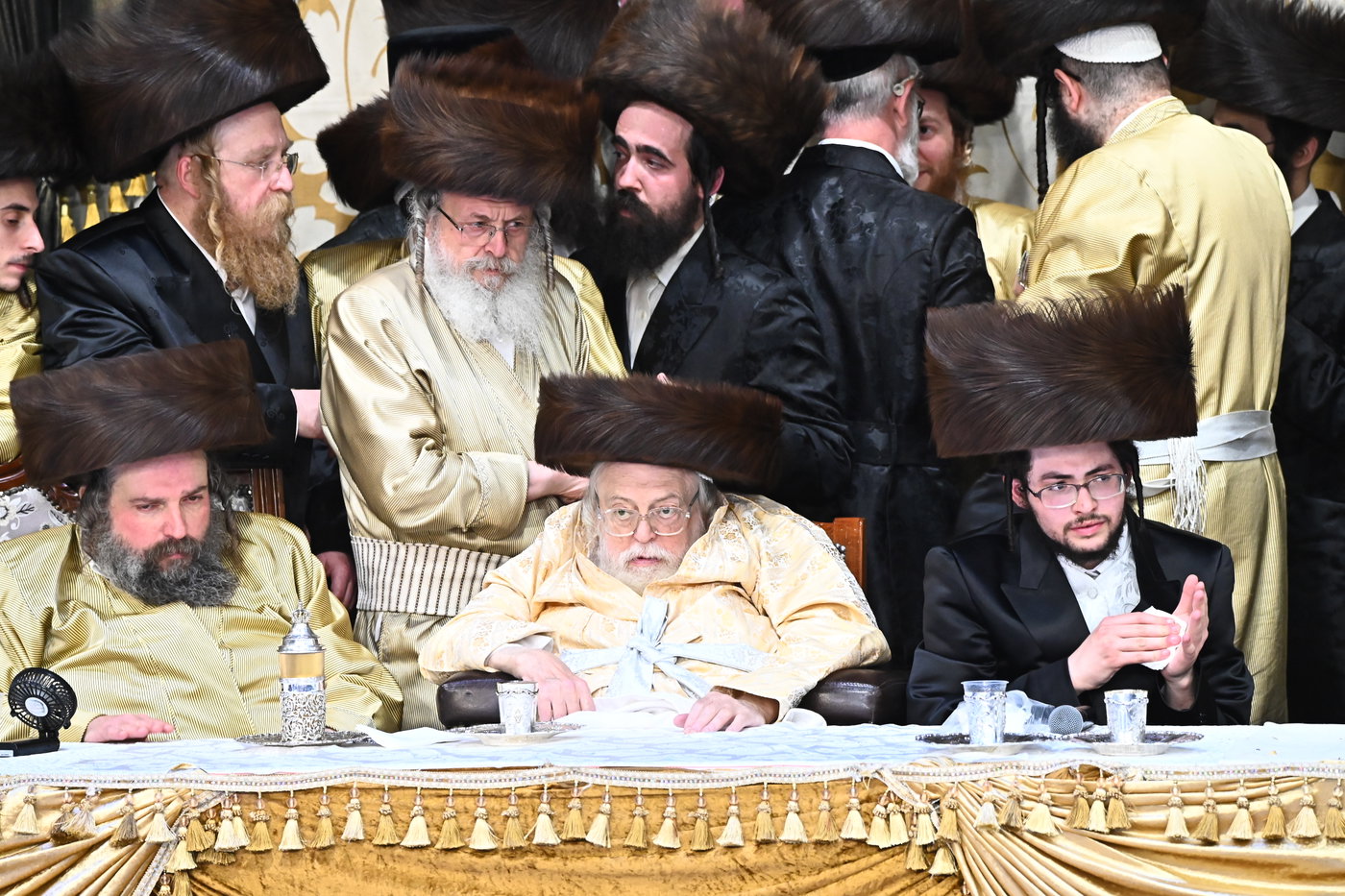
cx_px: 672
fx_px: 13074
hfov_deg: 5.9
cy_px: 448
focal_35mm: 350
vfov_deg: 3.9
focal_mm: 350
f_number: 7.1
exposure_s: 1/100
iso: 5000
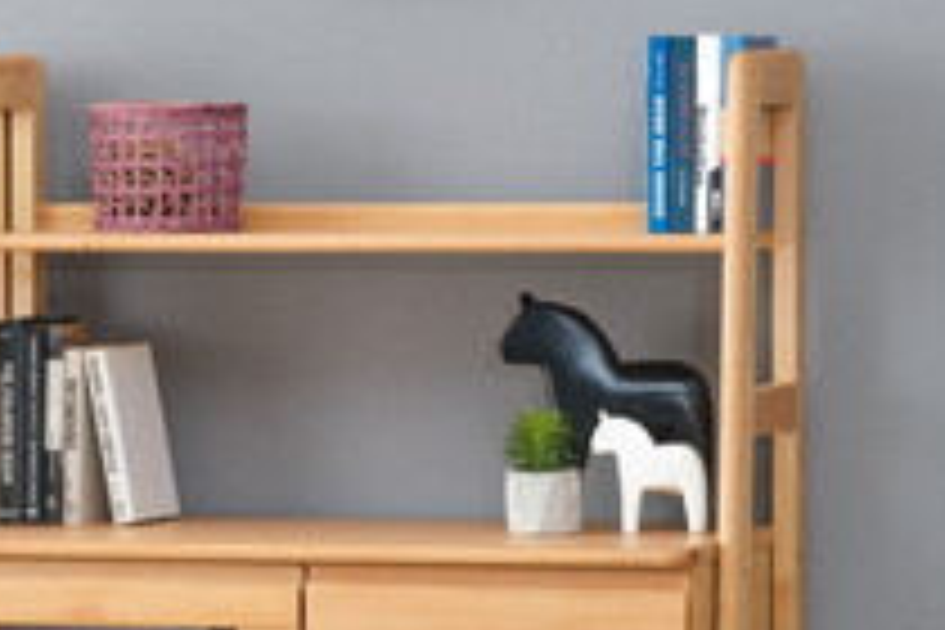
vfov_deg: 4.6
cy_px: 560
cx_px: -207
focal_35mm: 296
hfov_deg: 6.9
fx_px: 7769
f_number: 10
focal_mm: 56
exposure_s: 1/125
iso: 160
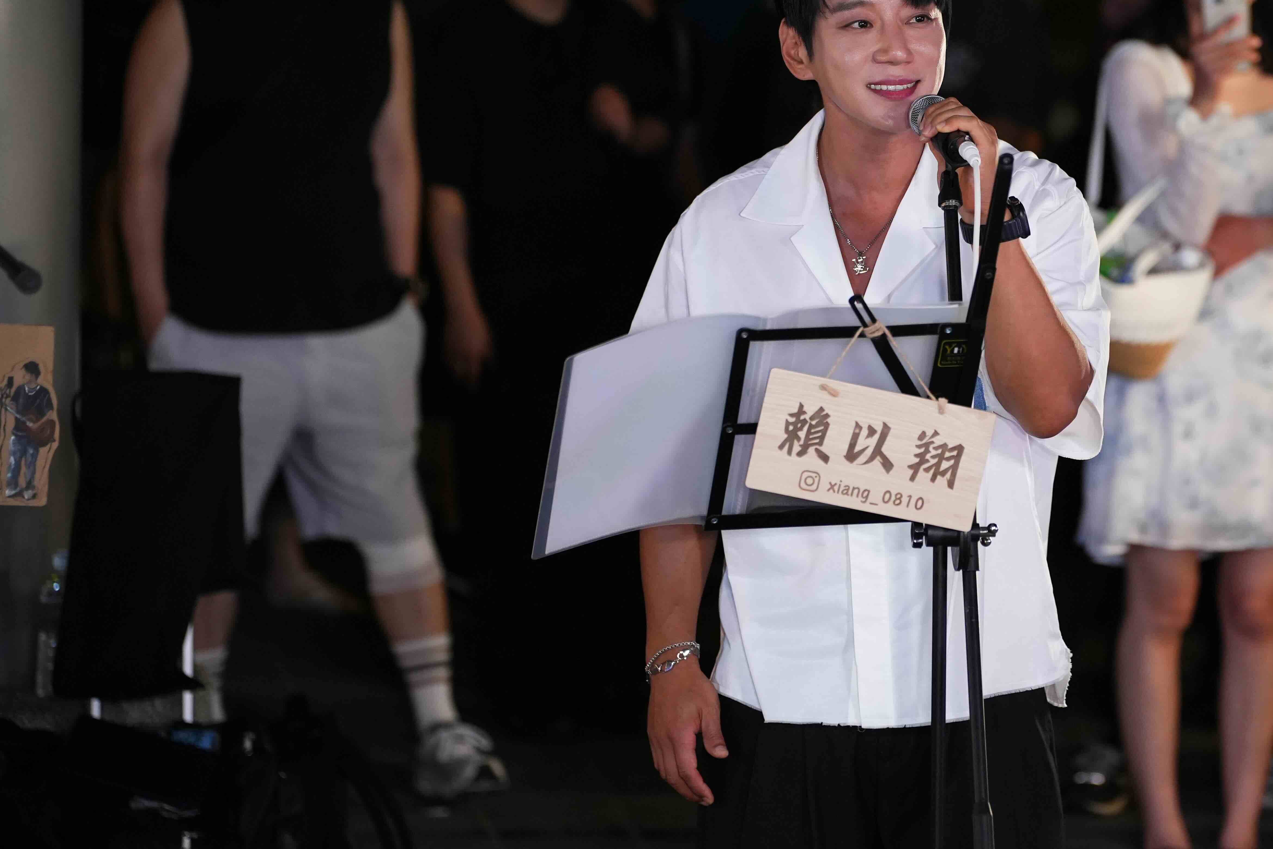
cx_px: 902
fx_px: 6153
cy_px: 340
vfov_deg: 7.9
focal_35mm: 174
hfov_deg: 11.8
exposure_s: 1/250
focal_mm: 116
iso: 3200
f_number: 2.8
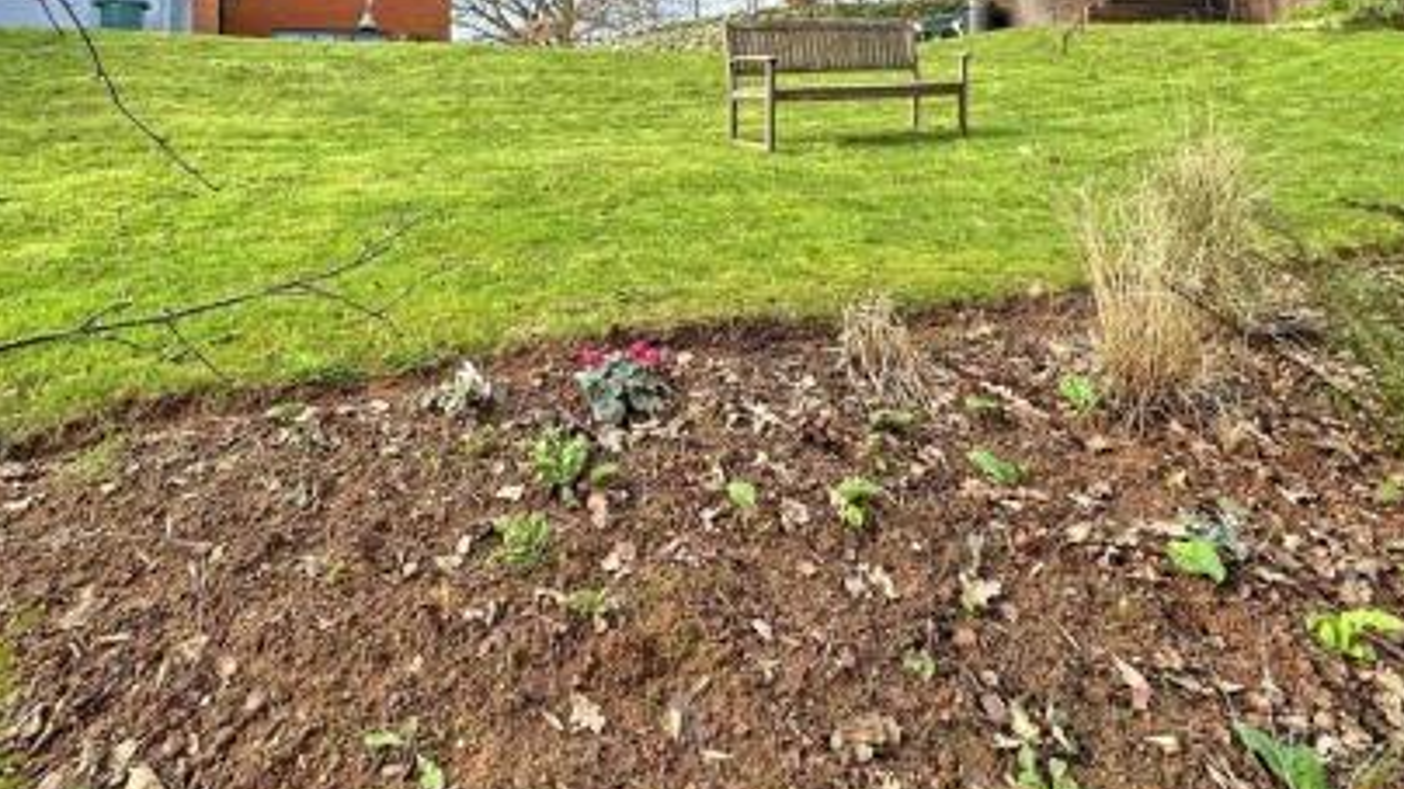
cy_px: 99
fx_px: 819
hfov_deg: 80.9
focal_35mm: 22
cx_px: 617
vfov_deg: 47.0
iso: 40
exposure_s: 1/465
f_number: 2.2
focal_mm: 2.22
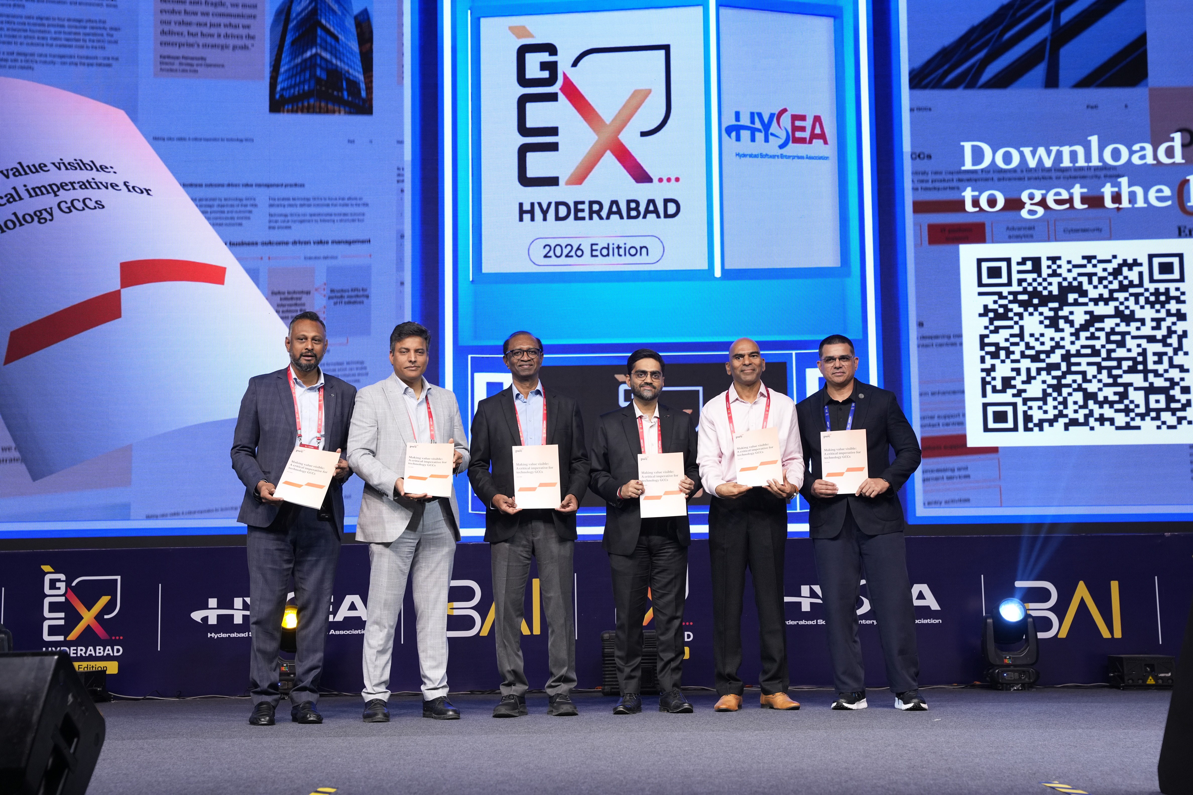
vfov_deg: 24.9
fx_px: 1799
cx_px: 596
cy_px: 398
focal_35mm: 54
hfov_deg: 36.7
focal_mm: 54.3
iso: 1000
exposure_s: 1/200
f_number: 5
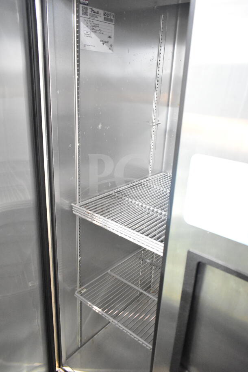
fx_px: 279
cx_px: 124
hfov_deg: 48.0
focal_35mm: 27
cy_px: 186
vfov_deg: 67.4
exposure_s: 1/30
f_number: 3.5
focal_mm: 18
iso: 8000
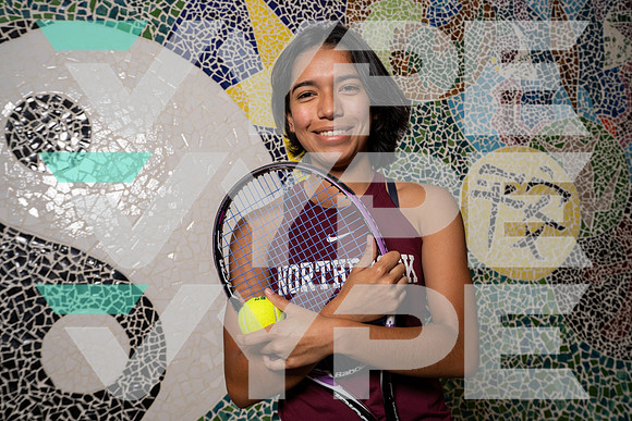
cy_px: 210
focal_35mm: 35
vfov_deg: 37.9
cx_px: 316
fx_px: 615
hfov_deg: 54.4
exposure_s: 1/250
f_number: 8
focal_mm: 35
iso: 400
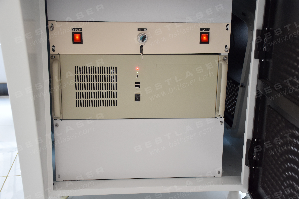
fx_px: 399
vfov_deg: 28.1
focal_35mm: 48
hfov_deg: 41.1
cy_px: 100
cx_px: 150
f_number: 4
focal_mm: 32
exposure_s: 1/60
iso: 640
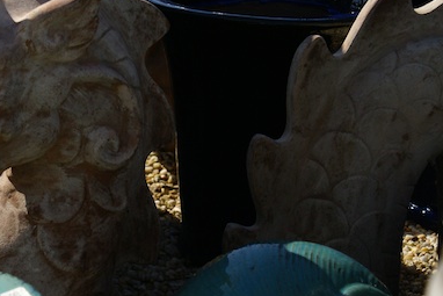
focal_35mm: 165
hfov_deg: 12.4
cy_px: 143
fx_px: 2031
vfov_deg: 8.3
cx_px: 151
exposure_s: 1/1600
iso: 400
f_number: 9
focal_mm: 70
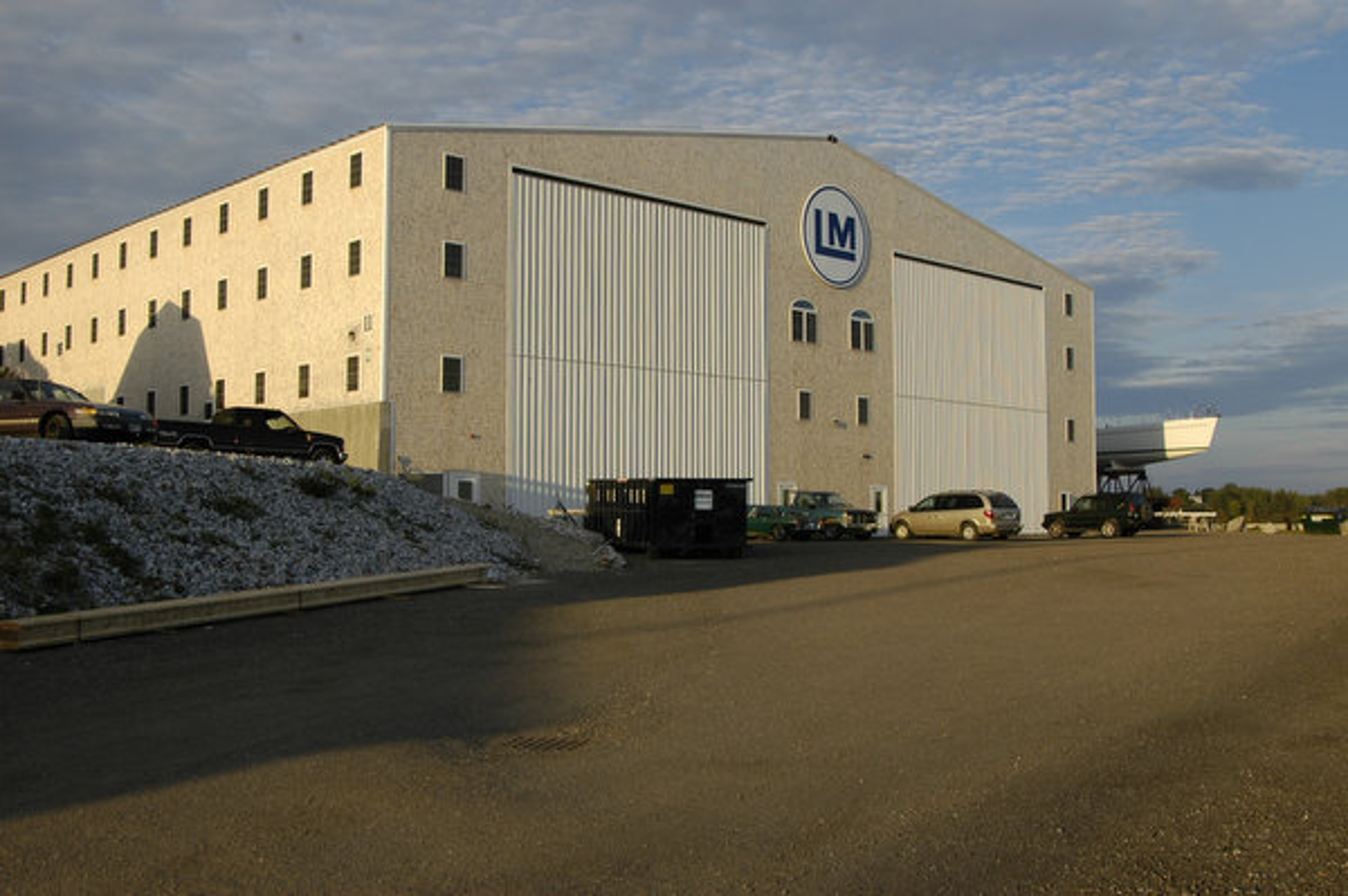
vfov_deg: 36.8
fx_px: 1347
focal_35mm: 36
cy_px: 448
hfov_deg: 53.2
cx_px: 674
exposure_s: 1/180
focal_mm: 24
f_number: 11
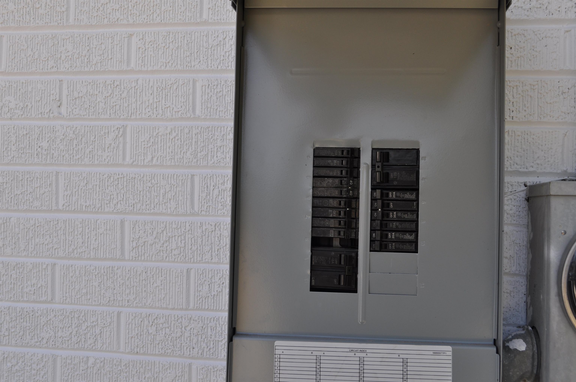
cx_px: 288
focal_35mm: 42
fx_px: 671
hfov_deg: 46.5
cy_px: 191
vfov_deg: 31.8
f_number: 7.1
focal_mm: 28
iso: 200
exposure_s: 1/200
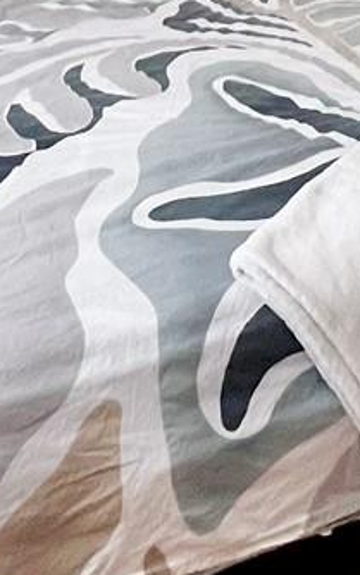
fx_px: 1035
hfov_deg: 19.7
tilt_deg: -0.1
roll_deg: +0.4
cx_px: 233
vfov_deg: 24.6
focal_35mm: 66
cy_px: -272
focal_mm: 1.57
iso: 400
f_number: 1.8
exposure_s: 1/60
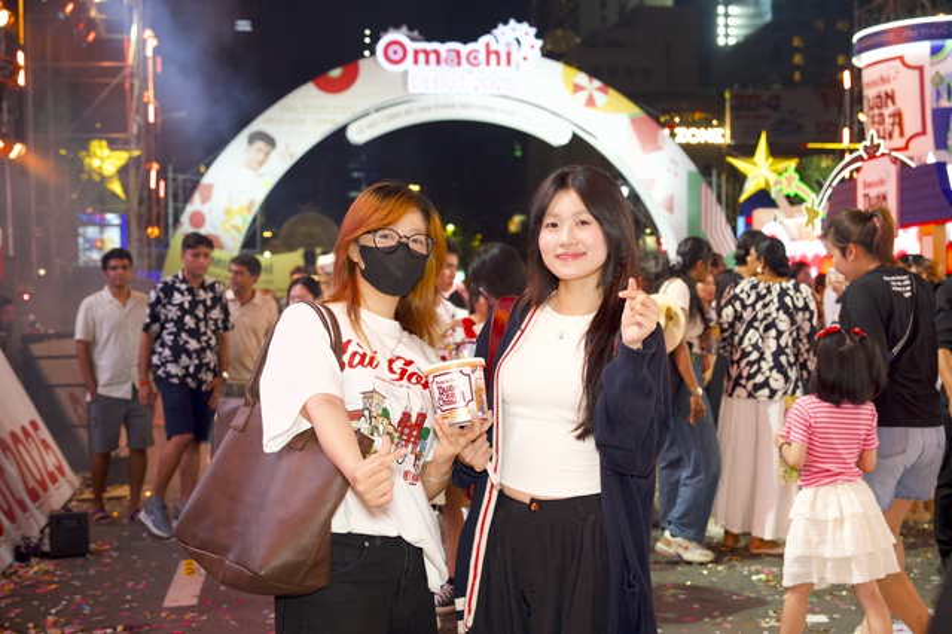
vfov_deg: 29.8
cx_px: 476
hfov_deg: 43.6
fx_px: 1189
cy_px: 317
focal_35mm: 45
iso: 1600
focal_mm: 45
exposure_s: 1/200
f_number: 4
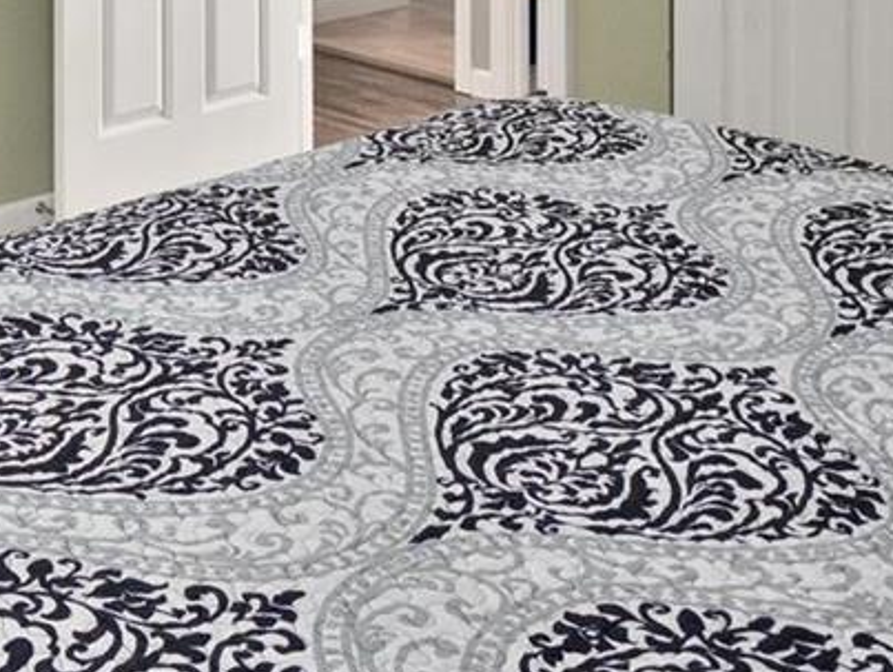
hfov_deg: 29.9
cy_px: -297
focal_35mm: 61
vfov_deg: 20.9
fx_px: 1575
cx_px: 35
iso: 1600
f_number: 8
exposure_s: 1/3
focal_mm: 8
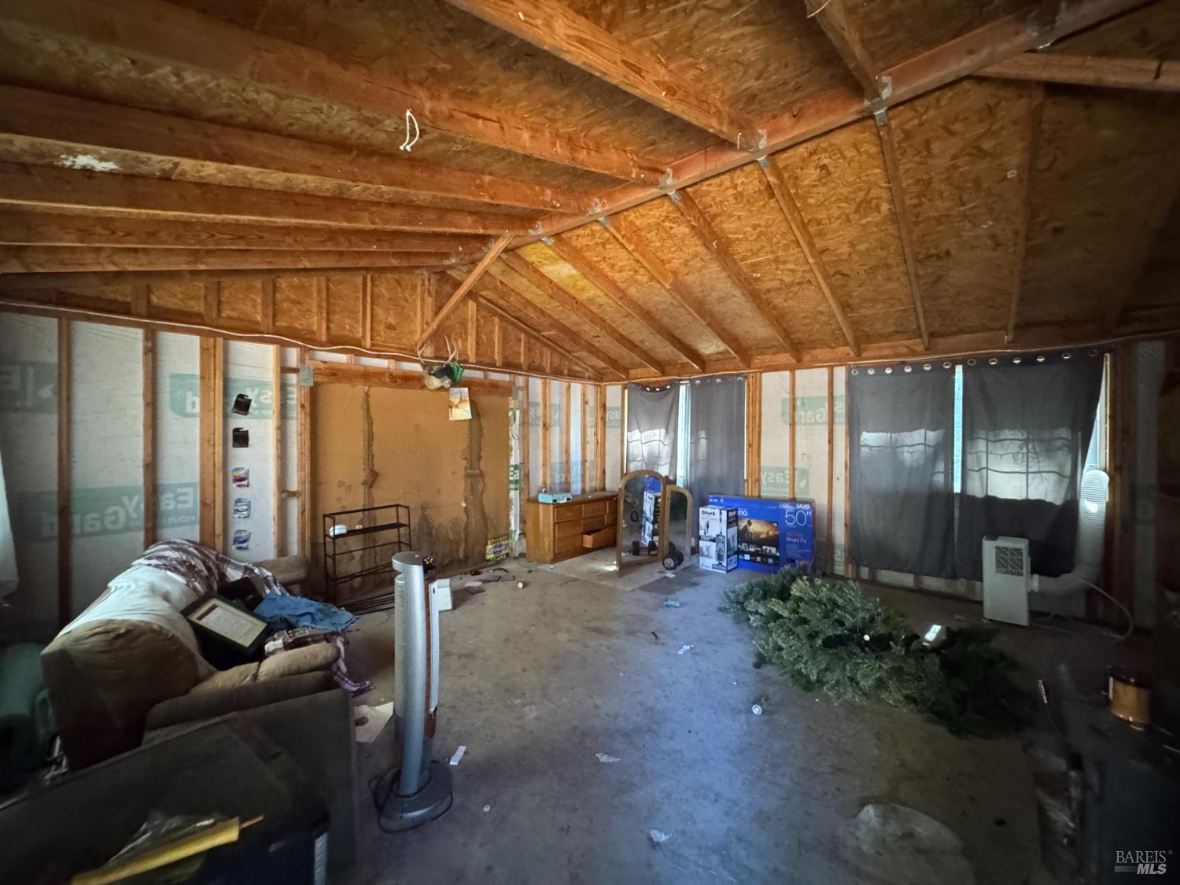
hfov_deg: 102.1
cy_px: 442
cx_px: 590
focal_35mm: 14
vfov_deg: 85.7
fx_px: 477
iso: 1250
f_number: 2.2
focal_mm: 2.22
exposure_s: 1/44
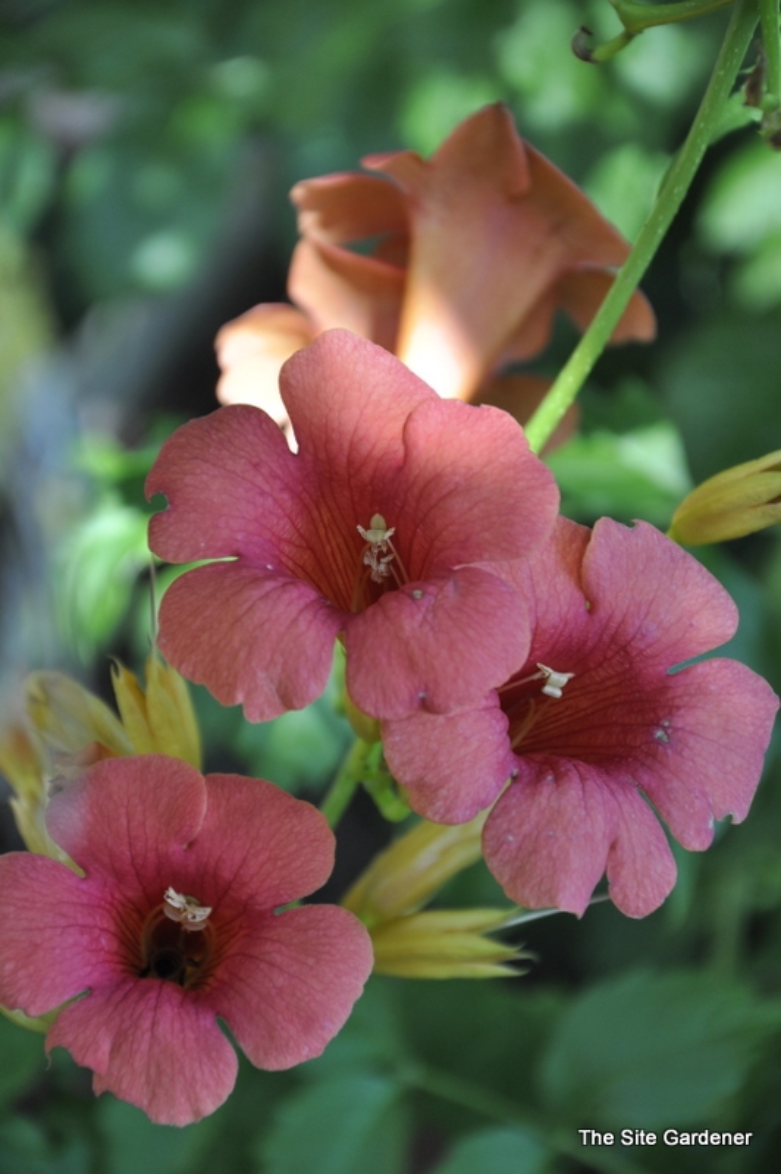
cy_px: 587
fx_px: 5134
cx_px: 390
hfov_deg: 8.7
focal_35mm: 158
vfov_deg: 13.1
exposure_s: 1/80
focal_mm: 105
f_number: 5.6
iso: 400
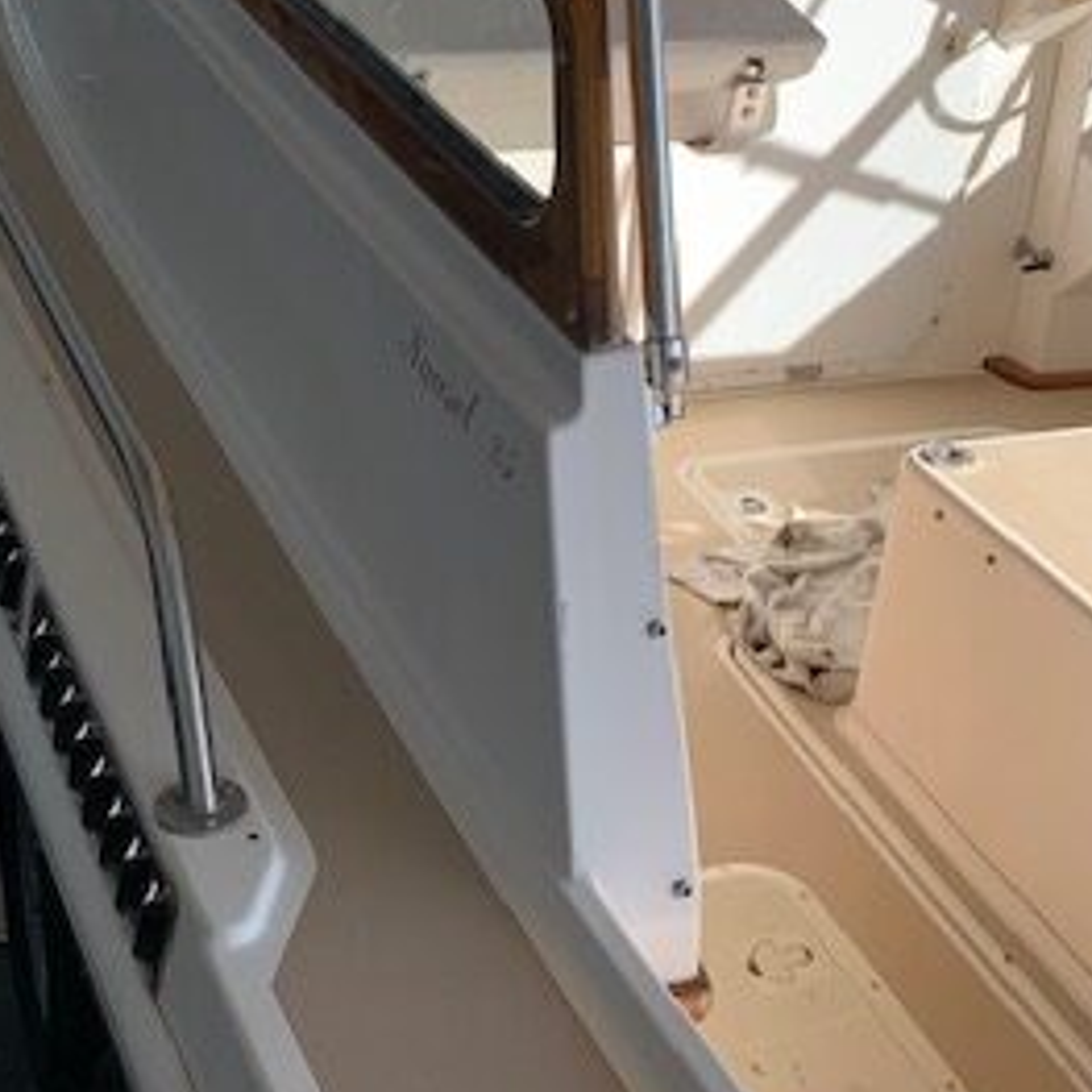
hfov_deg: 30.5
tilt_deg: -20.8
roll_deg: -3.6
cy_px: 340
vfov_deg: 30.3
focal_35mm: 56
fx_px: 1999
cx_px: 507
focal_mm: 4.25
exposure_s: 1/936
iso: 25
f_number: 1.8
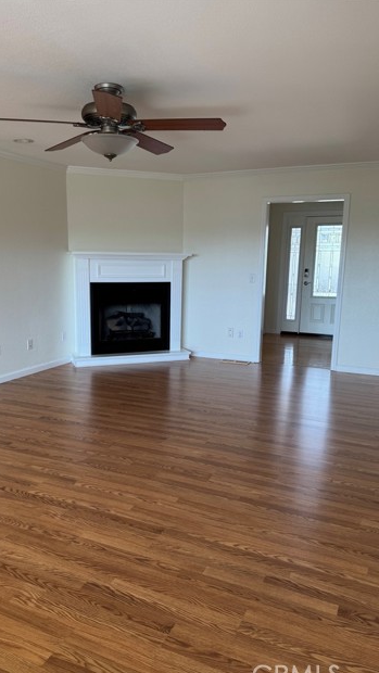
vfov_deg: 69.8
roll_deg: -0.8
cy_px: 343
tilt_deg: -10.3
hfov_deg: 42.9
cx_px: 170
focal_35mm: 27
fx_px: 482
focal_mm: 6.76
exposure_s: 1/120
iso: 80
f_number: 1.78
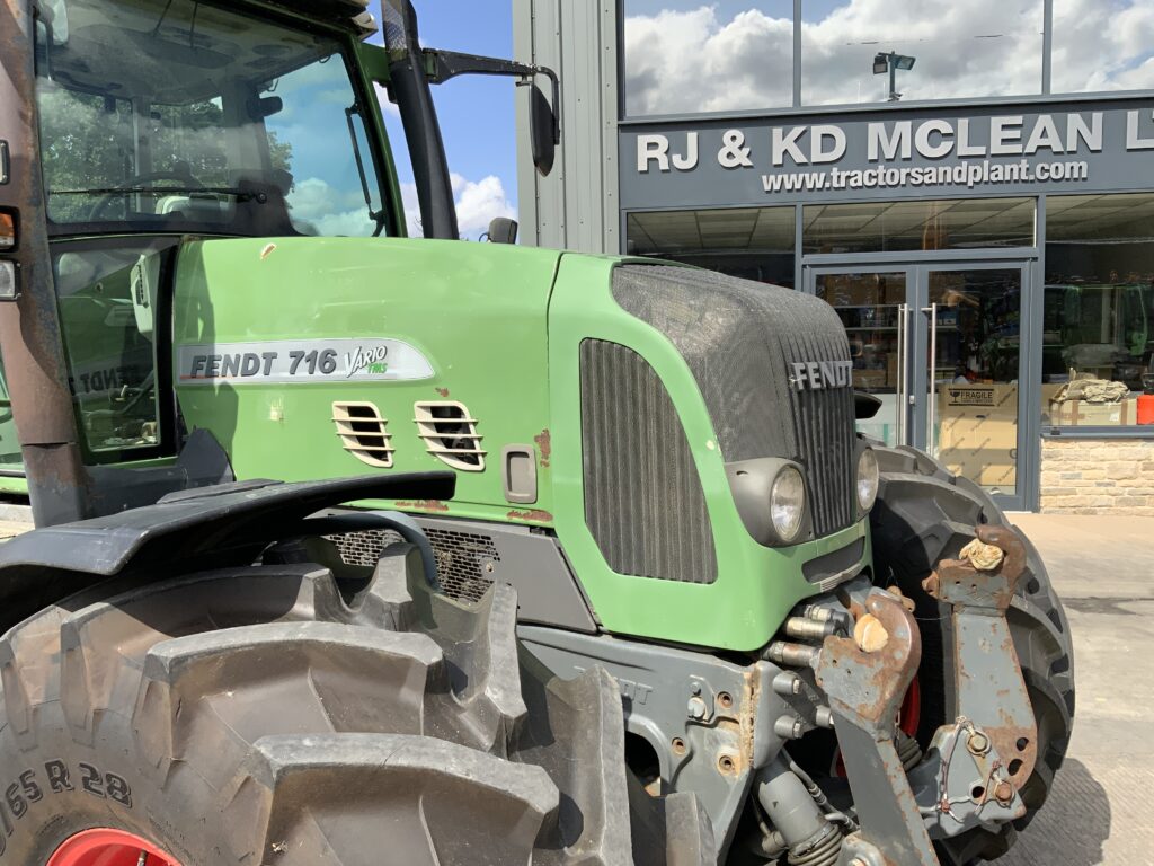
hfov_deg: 61.7
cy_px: 433
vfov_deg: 48.2
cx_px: 577
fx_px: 967
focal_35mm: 29
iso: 16
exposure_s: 1/1342
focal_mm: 3
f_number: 1.8
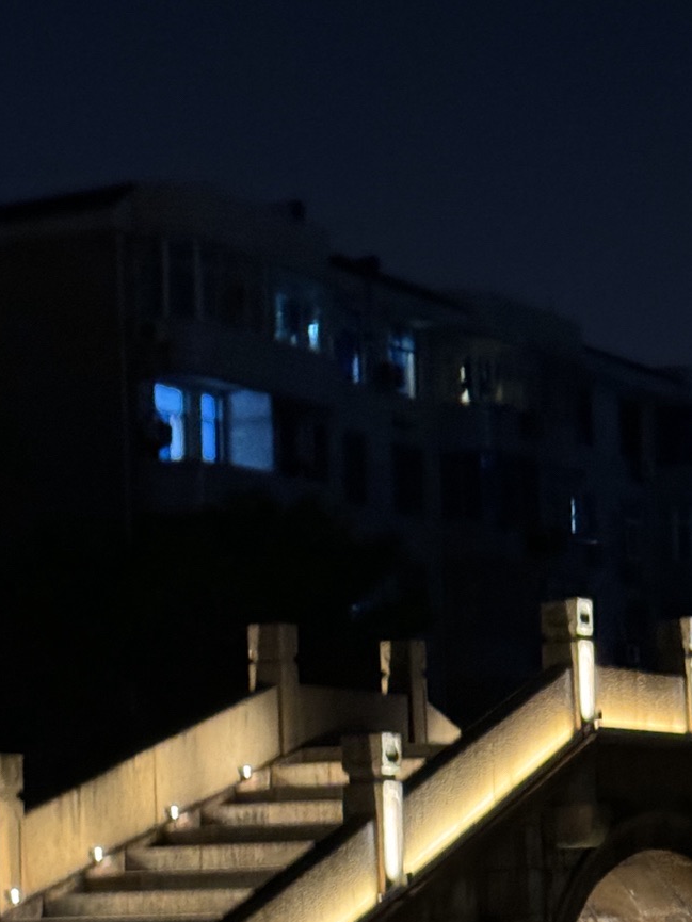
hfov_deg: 13.3
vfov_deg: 17.6
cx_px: 311
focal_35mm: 111
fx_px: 2958
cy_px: 691
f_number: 1.78
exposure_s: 1/25
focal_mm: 6.76
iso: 640
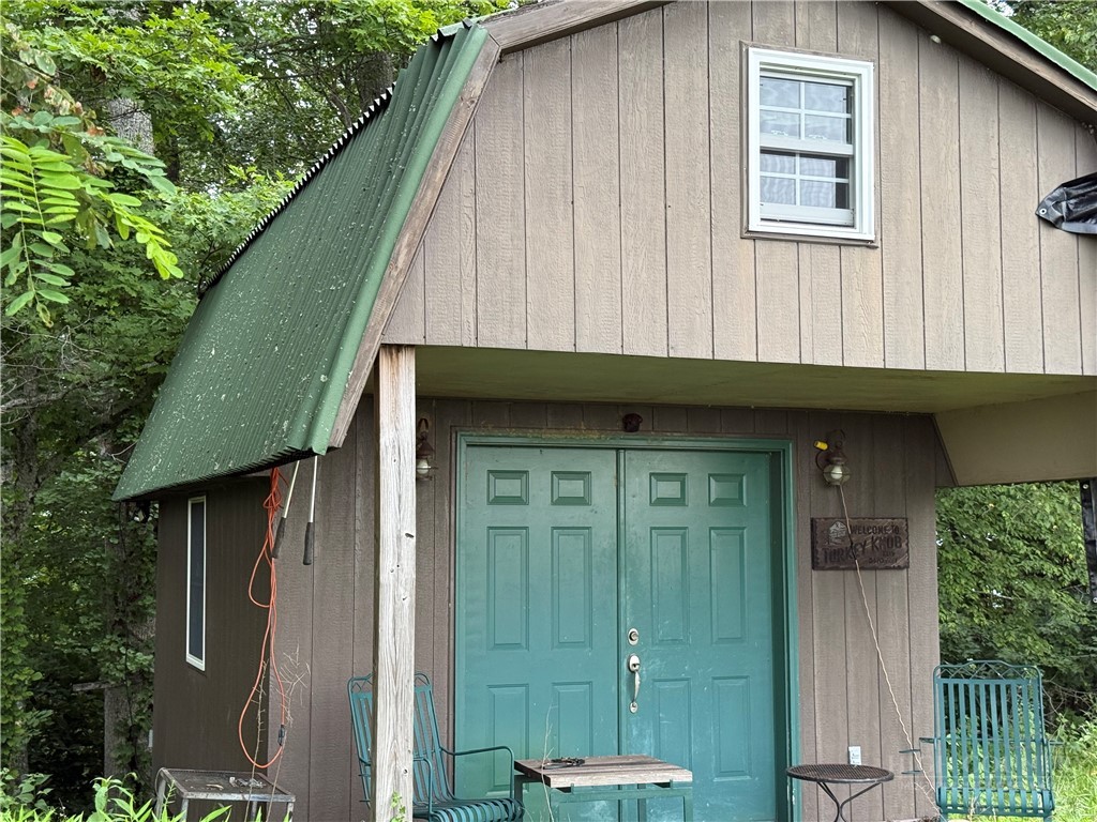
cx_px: 548
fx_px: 1521
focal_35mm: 48
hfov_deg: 39.7
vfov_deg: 30.3
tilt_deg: +4.9
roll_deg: +0.3
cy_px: 411
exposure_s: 1/60
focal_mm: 6.76
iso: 160
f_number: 1.78
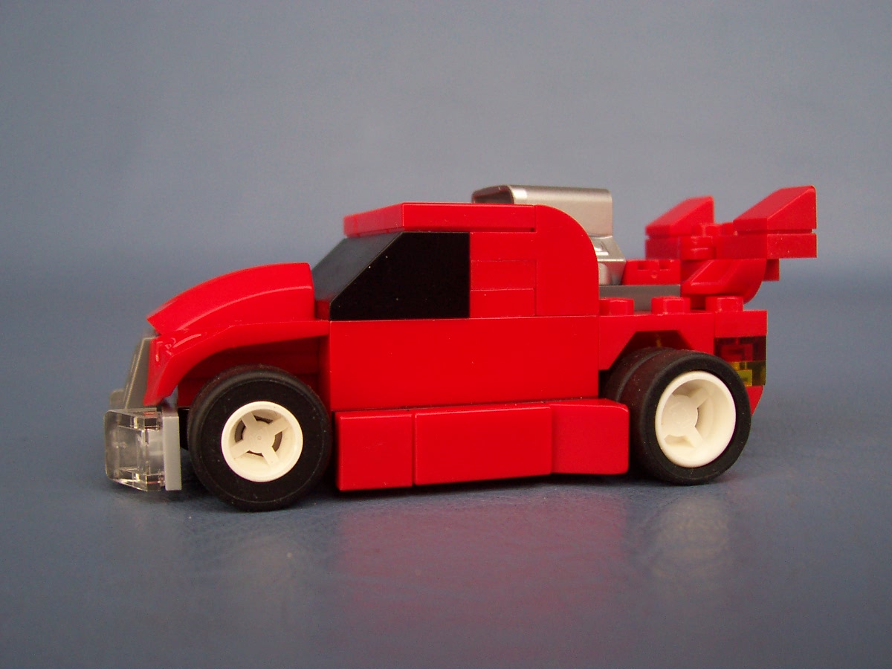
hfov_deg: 50.1
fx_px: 953
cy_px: 334
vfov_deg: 38.7
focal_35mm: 37
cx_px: 446
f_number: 2.8
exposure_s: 1/180
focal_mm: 5.6
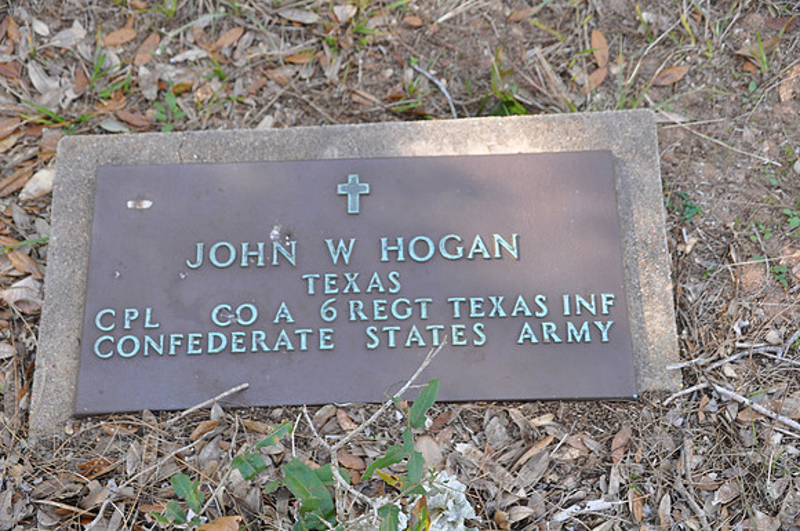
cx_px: 400
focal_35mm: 52
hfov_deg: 37.9
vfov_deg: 25.7
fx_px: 1165
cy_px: 266
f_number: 6.3
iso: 200
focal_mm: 35
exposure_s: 1/40
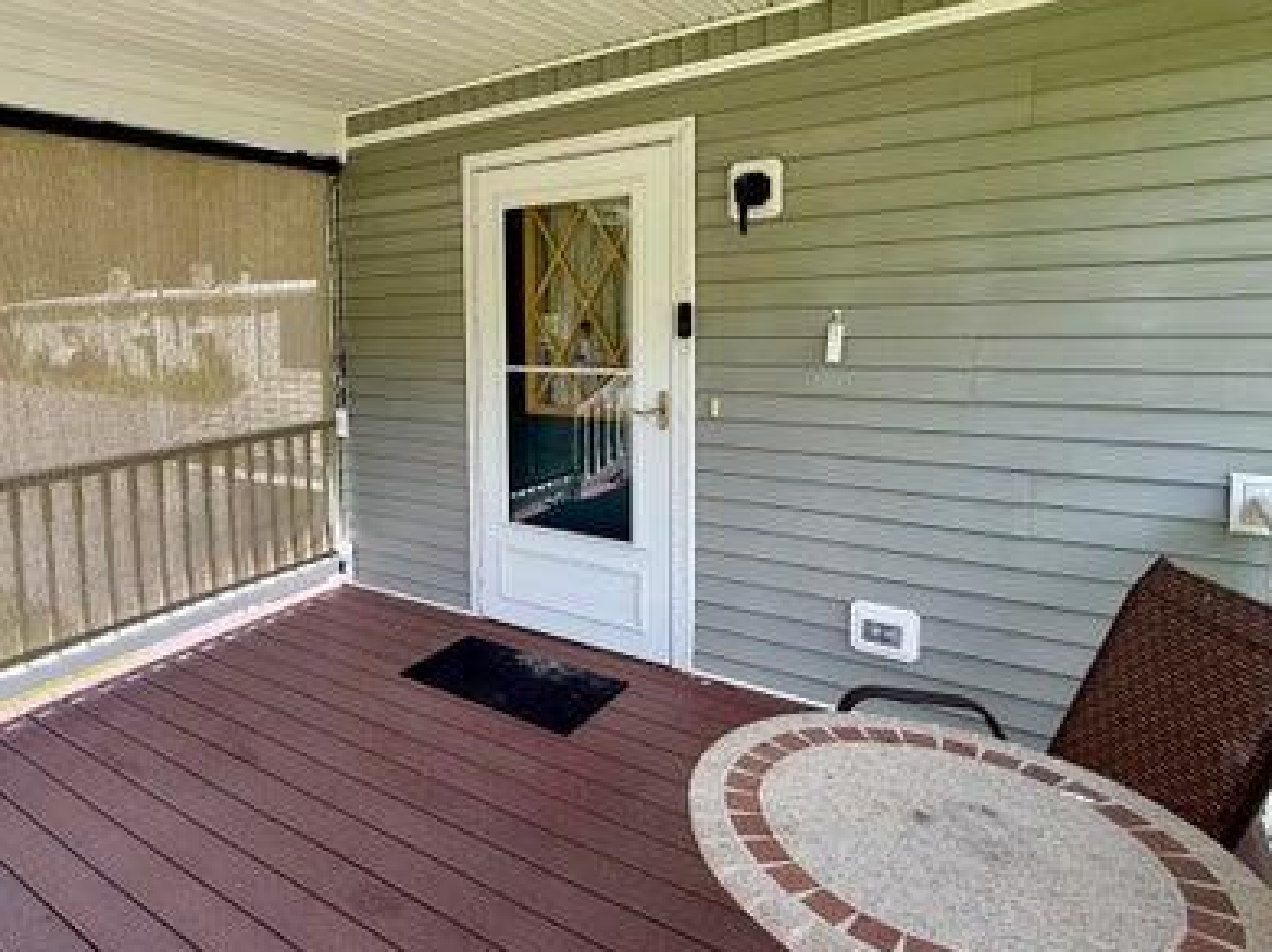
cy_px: 385
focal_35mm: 23
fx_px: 845
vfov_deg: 58.4
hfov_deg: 71.5
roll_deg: +2.6
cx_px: 411
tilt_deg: -4.9
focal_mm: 2.22
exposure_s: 1/363
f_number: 2.2
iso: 64
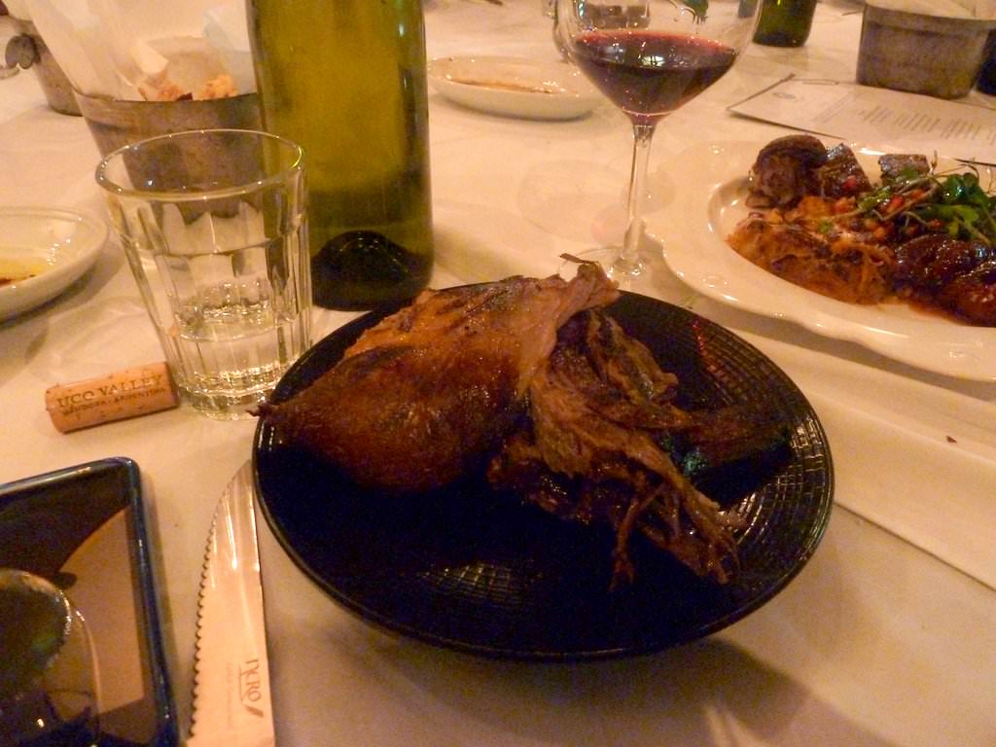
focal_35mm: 25
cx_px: 498
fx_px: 719
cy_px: 374
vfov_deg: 54.9
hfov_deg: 69.4
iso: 400
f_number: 3.3
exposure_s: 1/4
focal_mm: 4.1
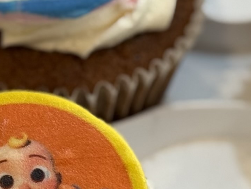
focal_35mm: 269
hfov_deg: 7.3
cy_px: 139
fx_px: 1951
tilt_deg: -48.4
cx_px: 221
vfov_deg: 5.5
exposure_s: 1/60
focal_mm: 6.76
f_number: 1.78
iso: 100
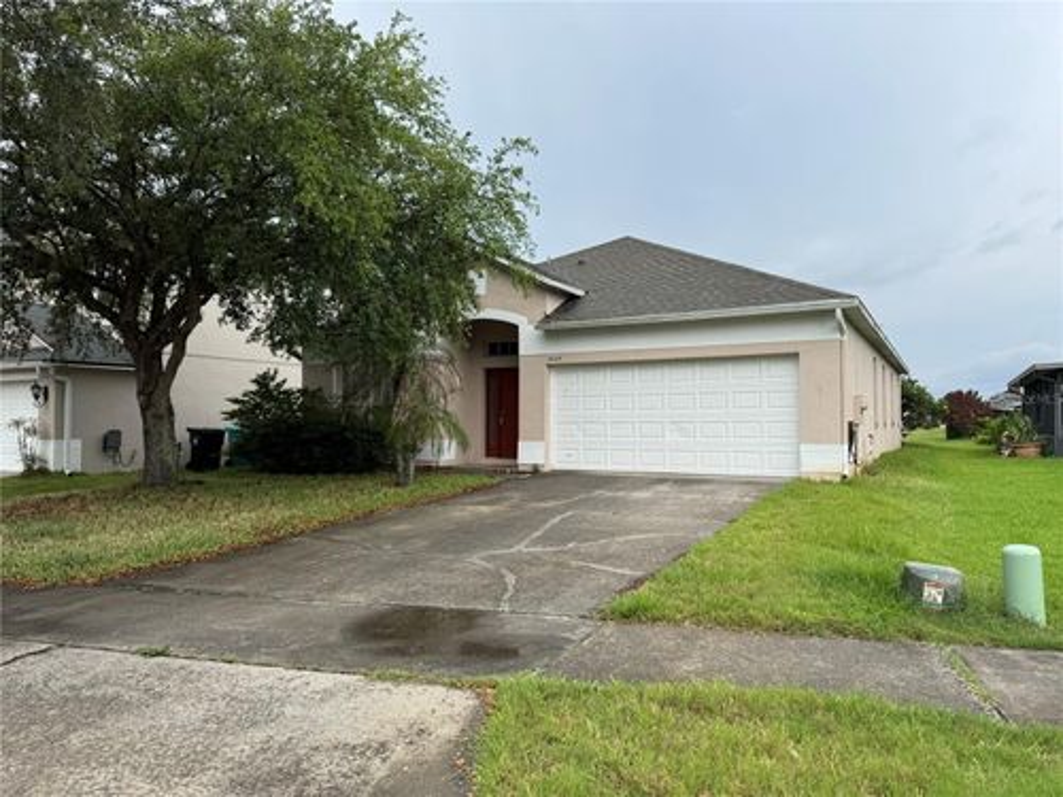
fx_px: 737
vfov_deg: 56.8
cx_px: 532
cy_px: 398
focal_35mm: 24
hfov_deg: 71.6
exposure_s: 1/1869
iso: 80
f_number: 1.78
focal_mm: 6.76
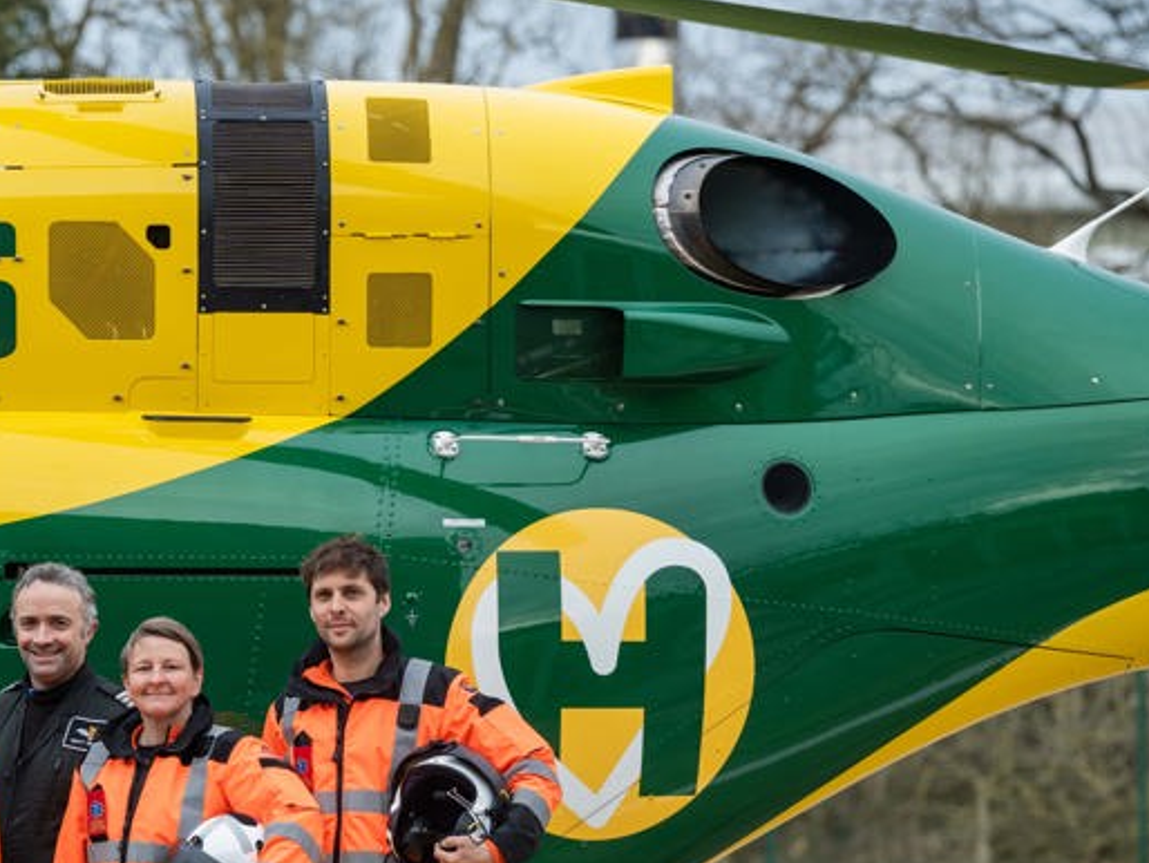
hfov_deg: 6.2
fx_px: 10560
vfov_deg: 4.7
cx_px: 96
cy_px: 741
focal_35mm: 318
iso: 320
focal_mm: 170
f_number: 4.5
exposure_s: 1/500
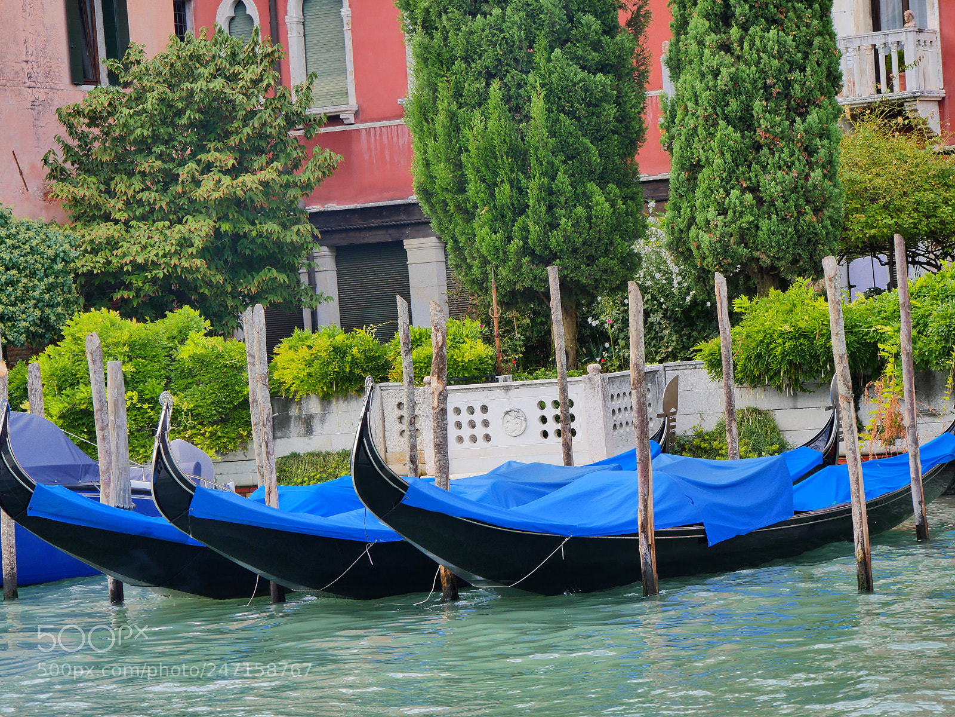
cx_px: 478
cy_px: 358
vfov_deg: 13.5
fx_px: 3035
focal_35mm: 110
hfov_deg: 17.9
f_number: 5.1
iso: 800
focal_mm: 55
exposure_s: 1/250
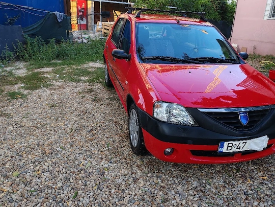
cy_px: 98
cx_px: 147
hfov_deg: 59.9
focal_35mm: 30
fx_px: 238
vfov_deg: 46.8
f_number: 1.95
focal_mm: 5.52
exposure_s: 1/100
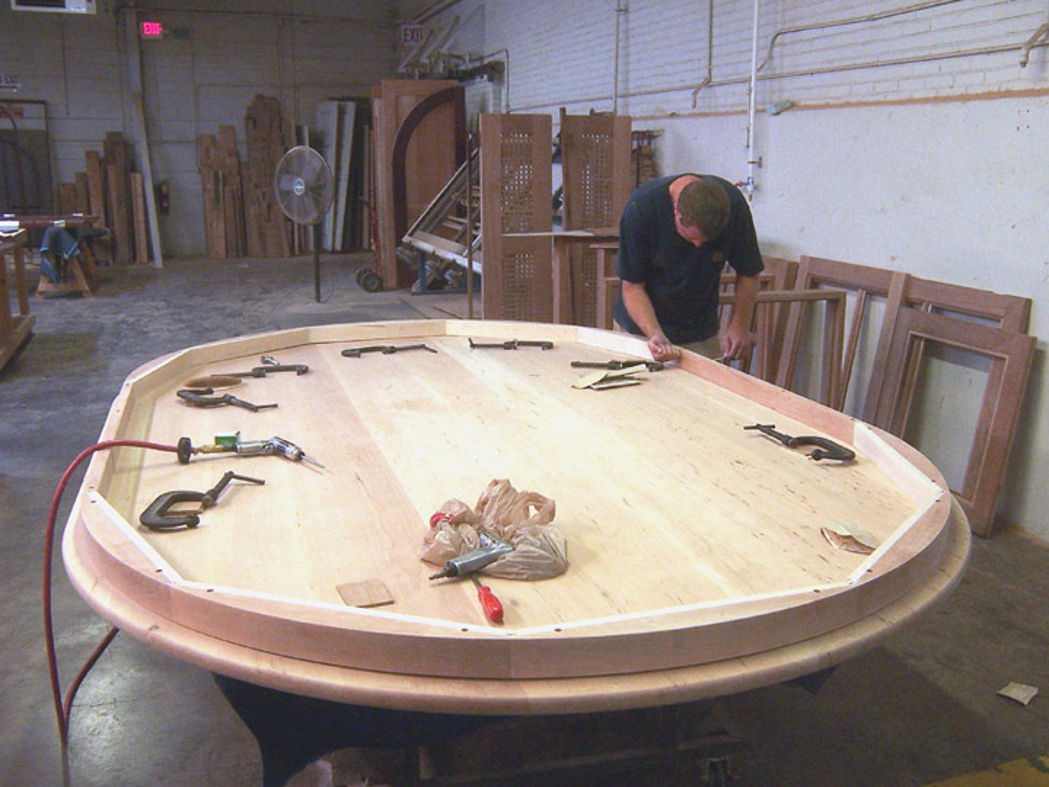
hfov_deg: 55.4
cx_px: 524
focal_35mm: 33
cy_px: 394
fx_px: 1000
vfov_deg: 42.9
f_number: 3.4
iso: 140
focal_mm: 5.5
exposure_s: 1/15
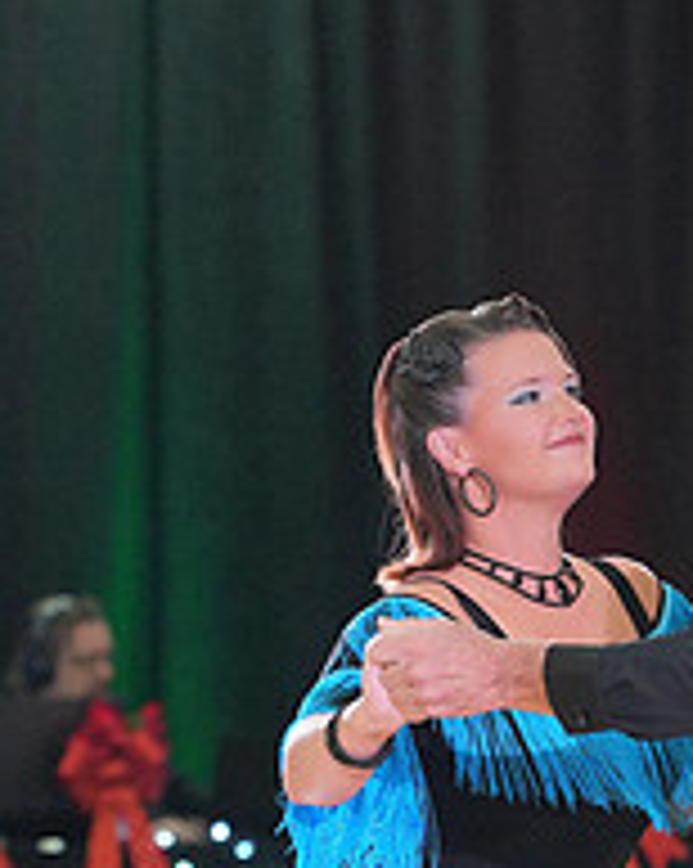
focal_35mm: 373
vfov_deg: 5.2
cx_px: 605
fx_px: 9578
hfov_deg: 4.1
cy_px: 1030
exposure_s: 1/400
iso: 2500
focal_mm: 132
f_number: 4
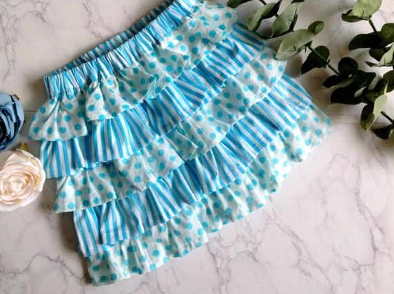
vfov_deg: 35.0
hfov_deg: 45.7
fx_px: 466
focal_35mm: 41
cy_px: 131
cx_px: 168
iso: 50
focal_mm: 4.28
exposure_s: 1/270
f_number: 2.4
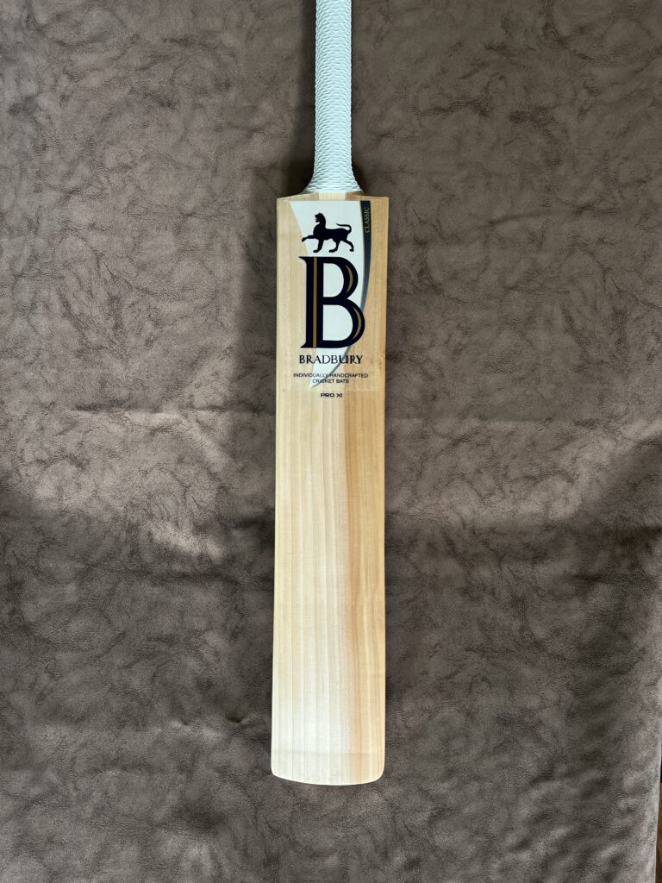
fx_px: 663
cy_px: 442
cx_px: 331
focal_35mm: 26
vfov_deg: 67.3
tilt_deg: -72.9
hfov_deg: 53.1
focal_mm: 5.7
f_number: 1.5
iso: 125
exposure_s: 1/121
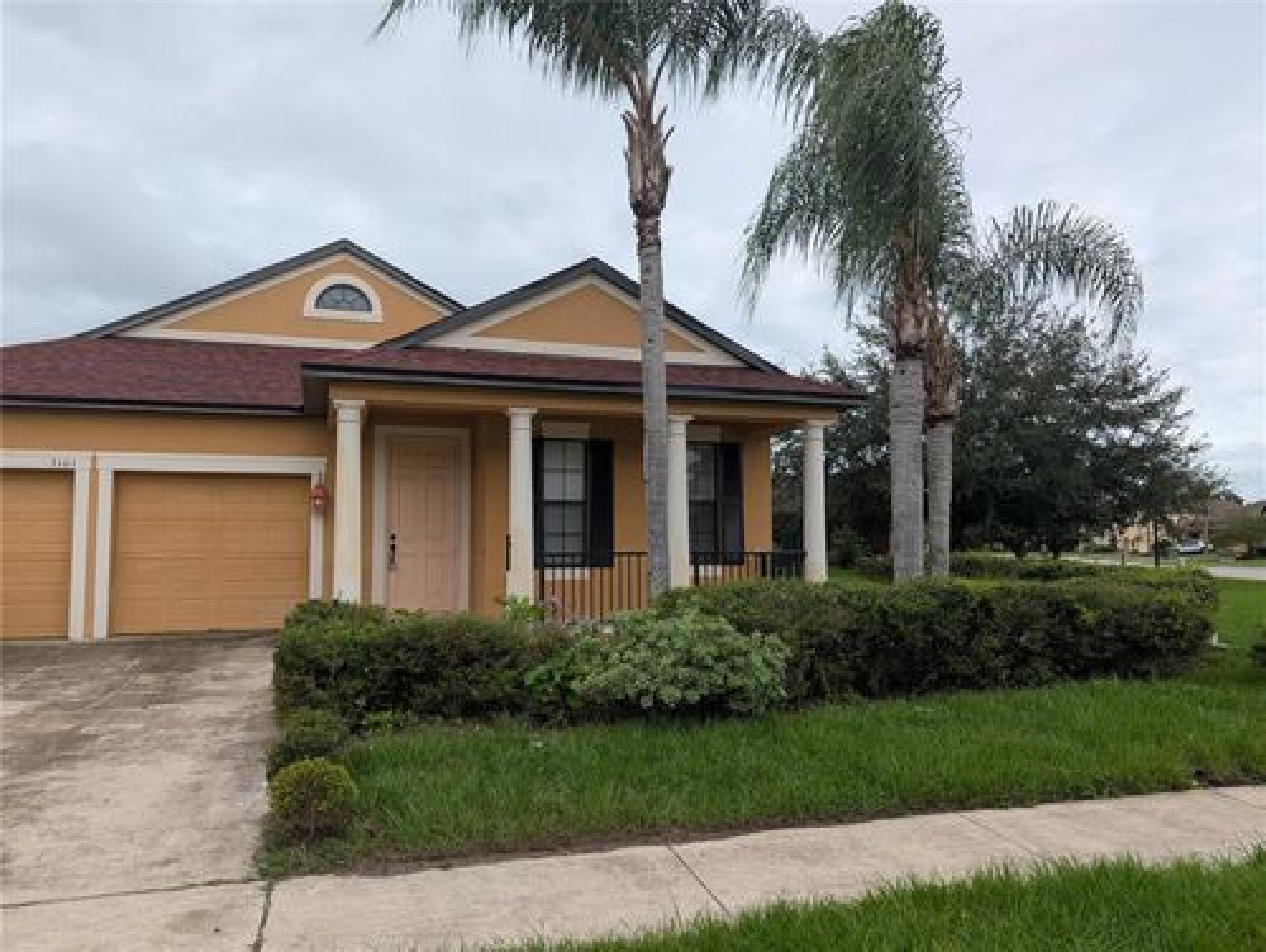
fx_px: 879
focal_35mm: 24
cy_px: 476
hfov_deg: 71.5
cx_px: 633
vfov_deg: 56.9
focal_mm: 6.9
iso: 20
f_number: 1.68
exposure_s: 1/1214
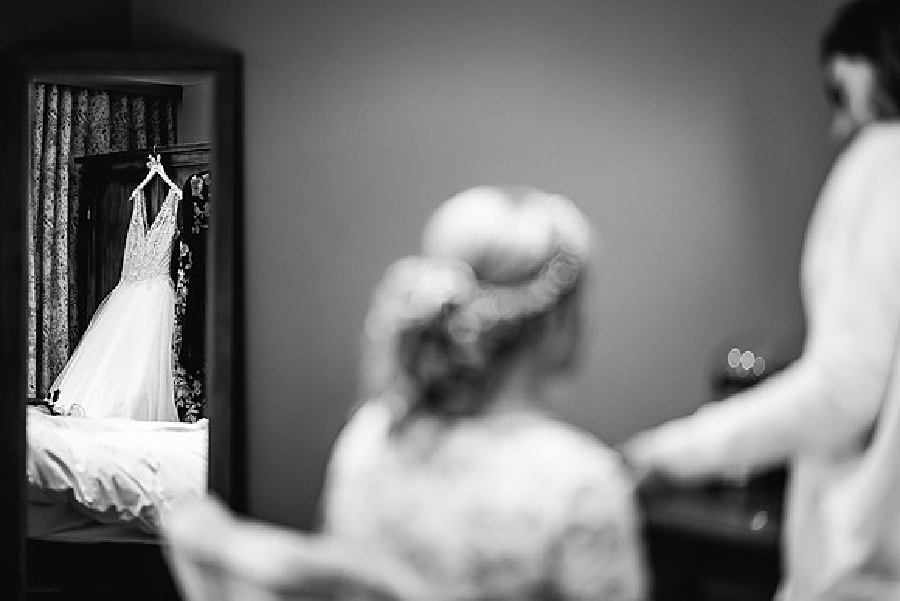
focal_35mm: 88
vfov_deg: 15.5
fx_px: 2208
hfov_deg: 23.0
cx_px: 450
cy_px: 300
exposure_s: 1/250
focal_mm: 85
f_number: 1.4
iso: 1250
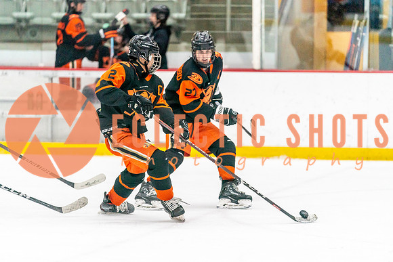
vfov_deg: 5.9
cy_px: 131
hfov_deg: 8.9
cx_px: 174
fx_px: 2525
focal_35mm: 231
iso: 3200
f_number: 2.8
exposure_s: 1/1250
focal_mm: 200
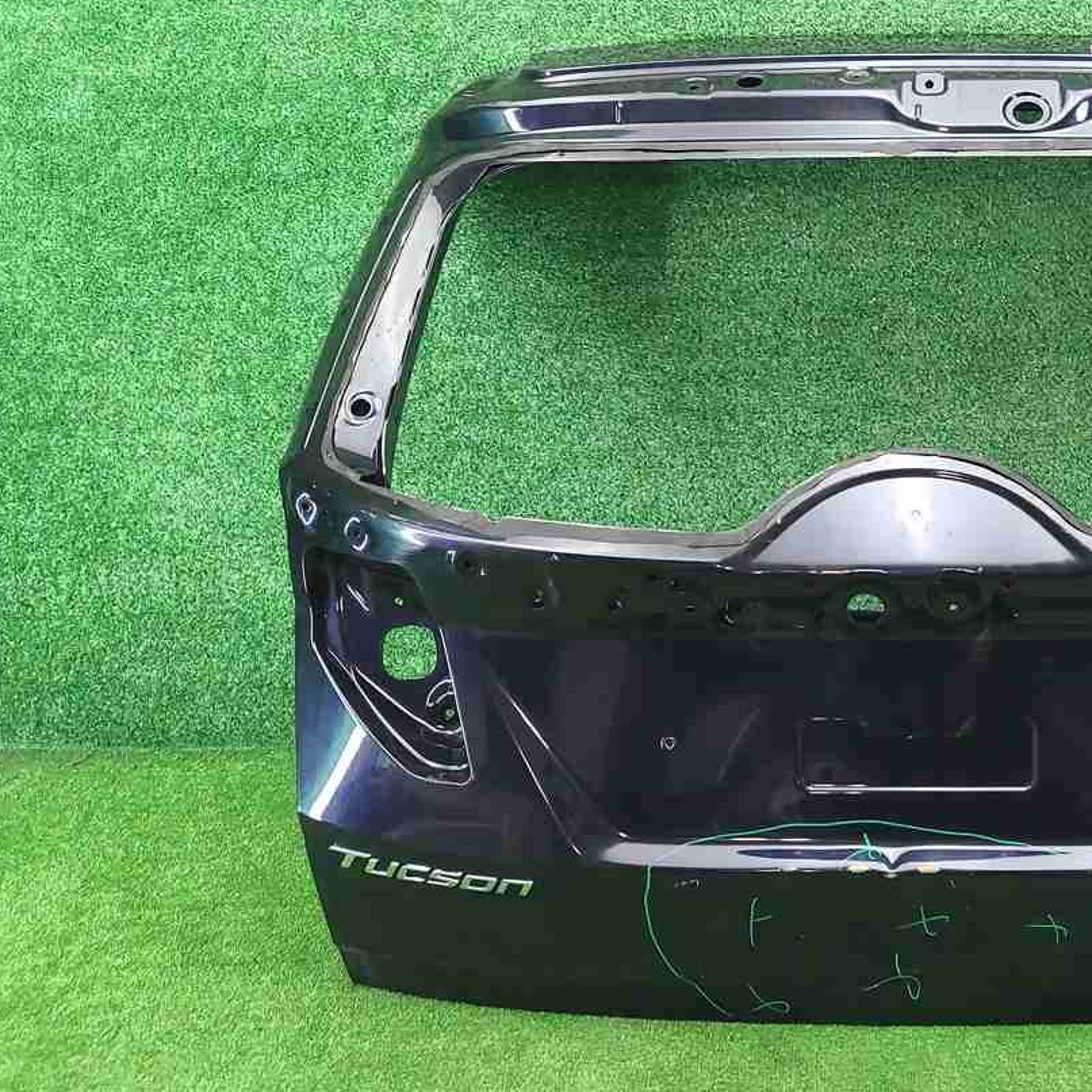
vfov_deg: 40.9
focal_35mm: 41
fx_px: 1463
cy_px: 483
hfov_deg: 38.9
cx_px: 912
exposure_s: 1/50
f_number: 1.8
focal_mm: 5.4
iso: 345
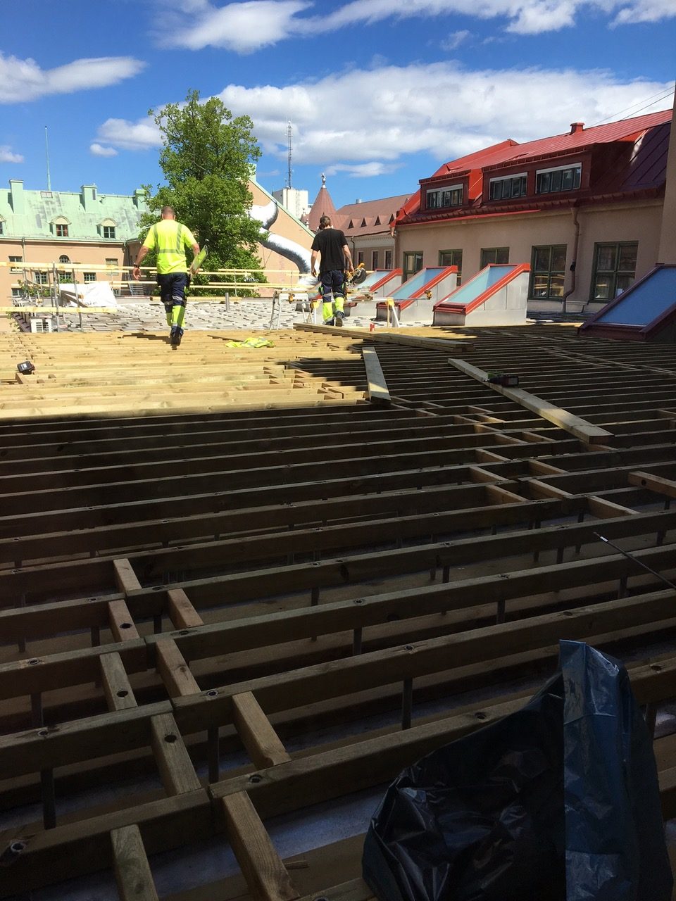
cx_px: 338
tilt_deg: -12.8
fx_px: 755
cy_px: 450
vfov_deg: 61.7
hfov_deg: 48.2
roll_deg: +0.2
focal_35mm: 29
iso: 25
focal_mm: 4.15
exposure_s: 1/1040
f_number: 2.2
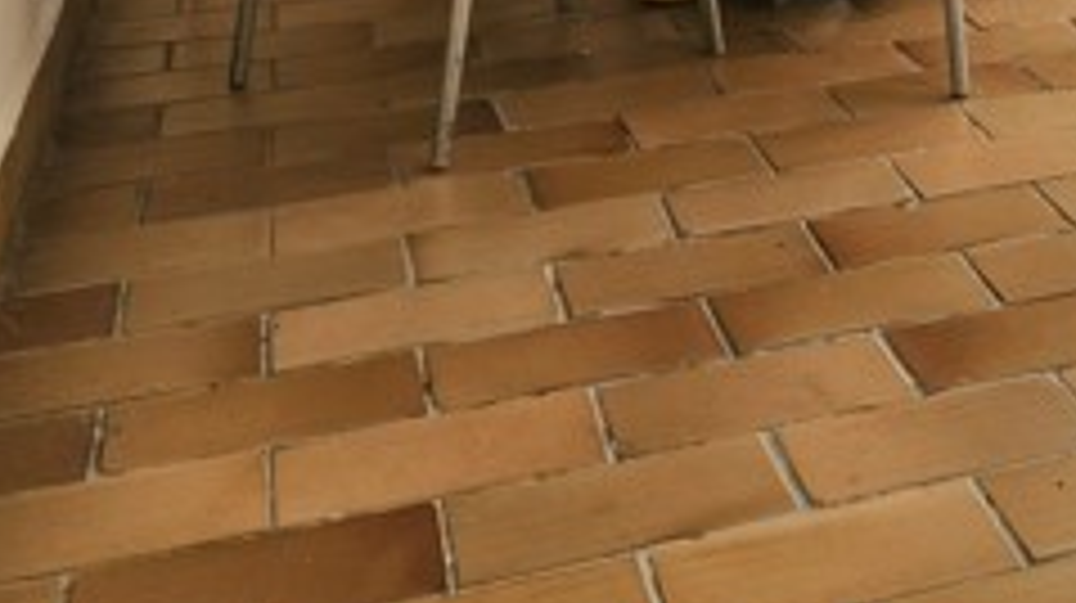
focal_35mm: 63
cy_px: -572
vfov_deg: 15.5
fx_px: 1796
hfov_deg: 31.8
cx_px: 968
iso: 50
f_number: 1.8
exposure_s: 1/182
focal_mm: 5.4
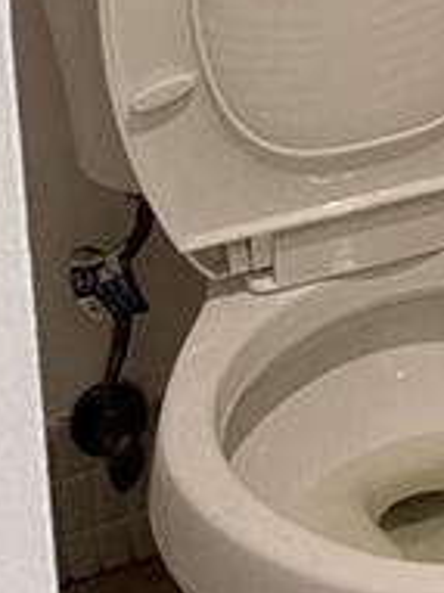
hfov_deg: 8.8
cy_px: -711
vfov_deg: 11.4
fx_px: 2585
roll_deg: -0.2
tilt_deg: -10.6
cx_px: 1099
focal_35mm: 151
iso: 160
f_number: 1.78
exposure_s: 1/120
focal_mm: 6.76
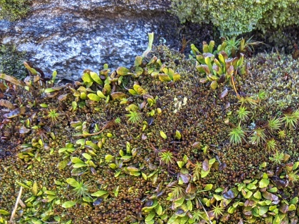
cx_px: 305
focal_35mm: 65
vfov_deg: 21.2
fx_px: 562
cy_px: 258
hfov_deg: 27.9
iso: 52
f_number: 1.8
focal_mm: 4.44
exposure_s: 1/61.4
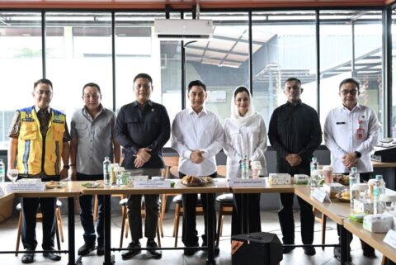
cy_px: 132
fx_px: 396
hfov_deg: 53.1
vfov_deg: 36.9
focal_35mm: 36
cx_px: 198
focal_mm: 36
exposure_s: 1/60
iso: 800
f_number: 4.8
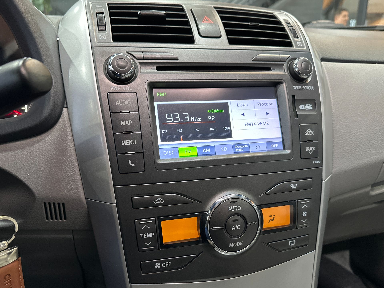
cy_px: 144
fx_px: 266
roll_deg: -0.9
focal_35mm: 24
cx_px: 192
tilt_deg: -15.6
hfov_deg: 71.6
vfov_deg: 56.8
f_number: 1.78
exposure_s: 1/56
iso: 400
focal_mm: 6.86
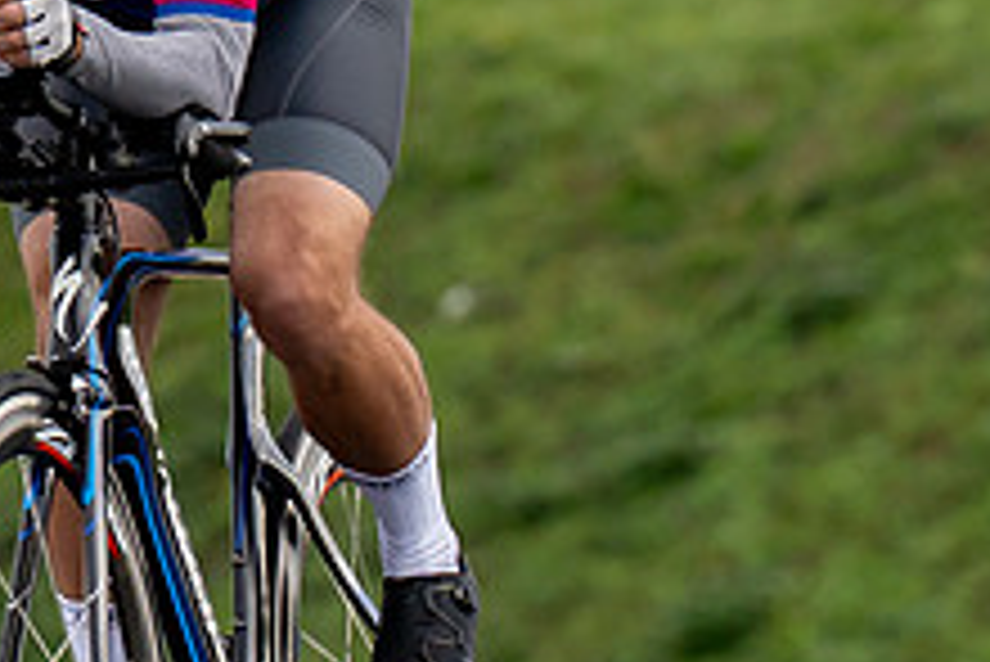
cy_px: 339
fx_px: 31149
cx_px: 381
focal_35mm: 1132
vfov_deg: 1.2
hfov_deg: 1.8
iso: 250
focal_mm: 178
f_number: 4.5
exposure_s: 1/800
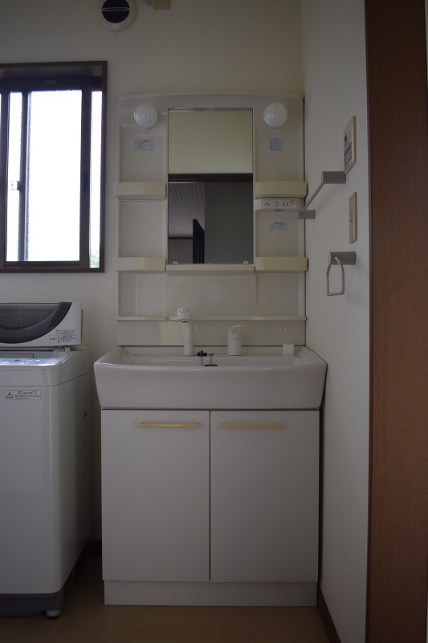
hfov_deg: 41.7
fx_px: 562
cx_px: 214
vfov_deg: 59.5
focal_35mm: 32
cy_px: 322
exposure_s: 1/80
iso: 400
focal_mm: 21
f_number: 4.5
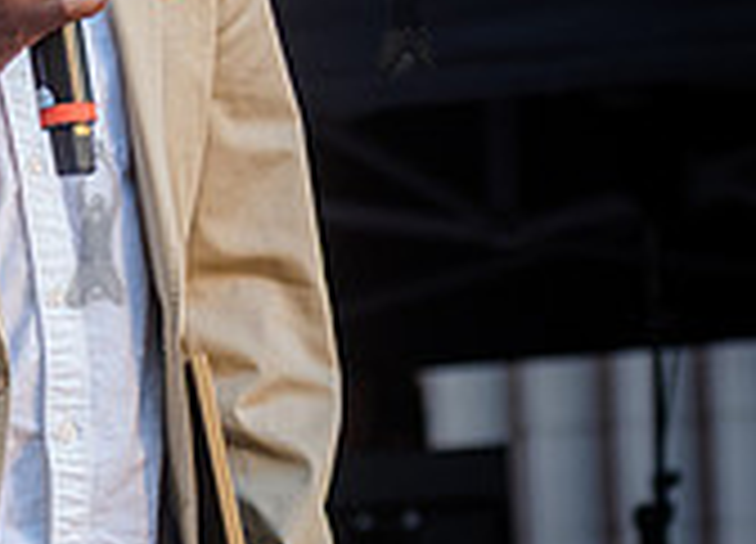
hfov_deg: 6.4
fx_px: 6632
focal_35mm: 308
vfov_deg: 4.7
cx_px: -339
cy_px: -74
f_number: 4.5
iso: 800
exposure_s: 1/200
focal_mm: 80
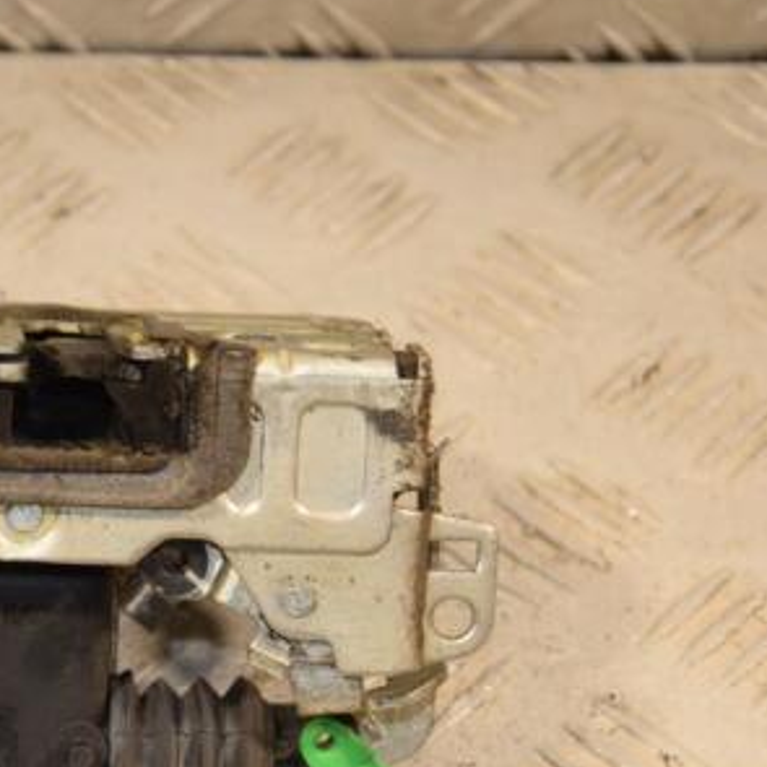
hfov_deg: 10.2
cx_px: 91
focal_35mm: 171
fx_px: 4287
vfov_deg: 10.2
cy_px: 478
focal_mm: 66
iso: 800
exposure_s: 1/200
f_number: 6.3
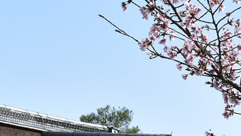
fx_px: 1010
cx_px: 198
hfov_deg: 13.5
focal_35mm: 158
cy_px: 231
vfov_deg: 7.5
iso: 200
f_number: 9
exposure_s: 1/320
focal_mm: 28
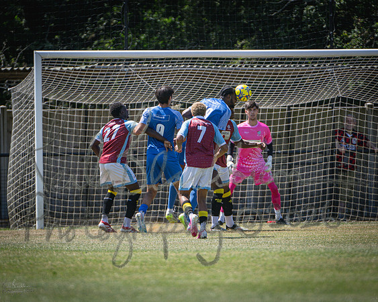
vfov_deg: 2.3
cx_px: 189
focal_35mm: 676
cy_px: 151
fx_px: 7560
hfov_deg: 2.9
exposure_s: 1/2000
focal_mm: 400
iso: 400
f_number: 4
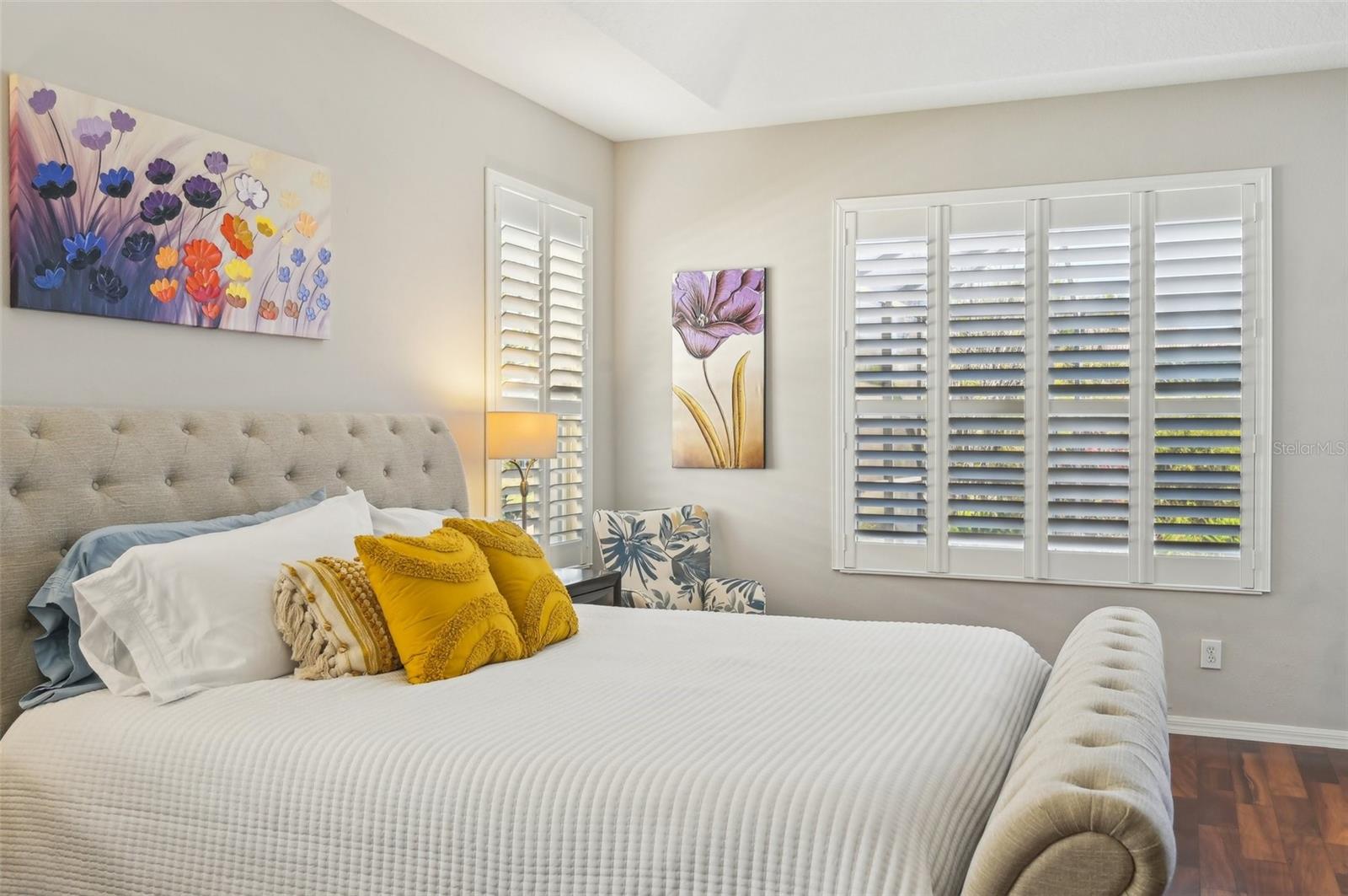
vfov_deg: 43.5
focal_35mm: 30
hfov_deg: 62.0
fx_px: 1122
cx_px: 674
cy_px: 448
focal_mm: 30
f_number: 8
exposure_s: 1/60
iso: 400
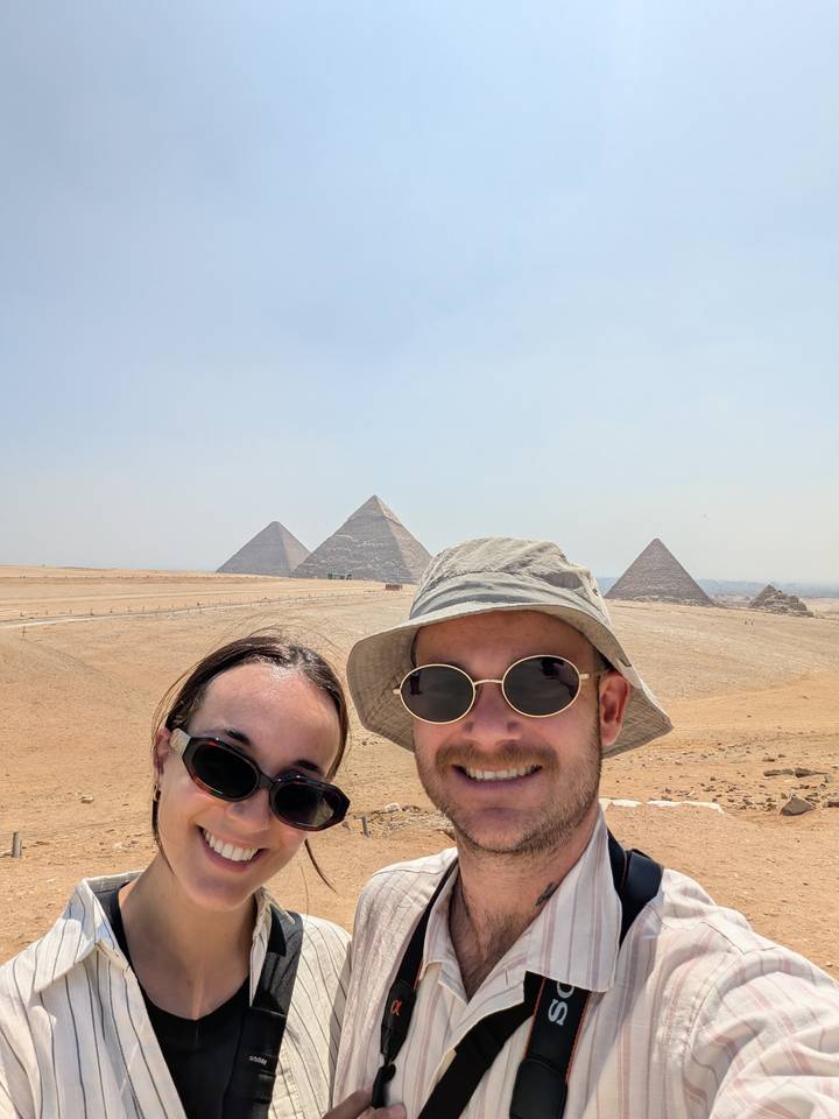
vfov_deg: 79.0
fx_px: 679
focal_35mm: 21
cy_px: 560
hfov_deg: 63.4
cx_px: 420
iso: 40
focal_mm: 2.74
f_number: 2.2
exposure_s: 1/1957
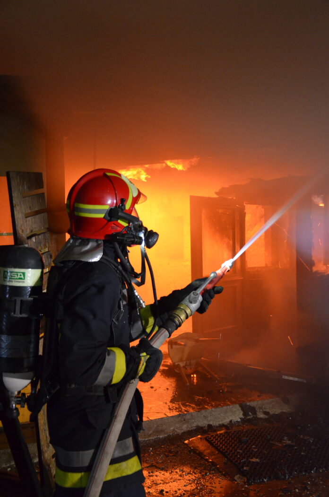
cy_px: 248
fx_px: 537
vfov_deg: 49.6
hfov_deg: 34.1
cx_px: 164
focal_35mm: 39
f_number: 4
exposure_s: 1/10
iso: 3200
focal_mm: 26
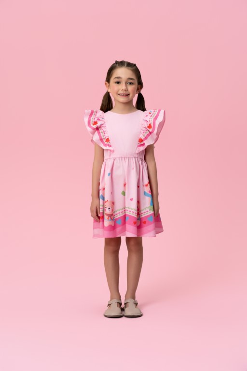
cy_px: 186
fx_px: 720
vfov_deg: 28.8
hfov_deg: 19.5
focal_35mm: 70
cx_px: 124
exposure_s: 1/125
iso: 100
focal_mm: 70
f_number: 6.3
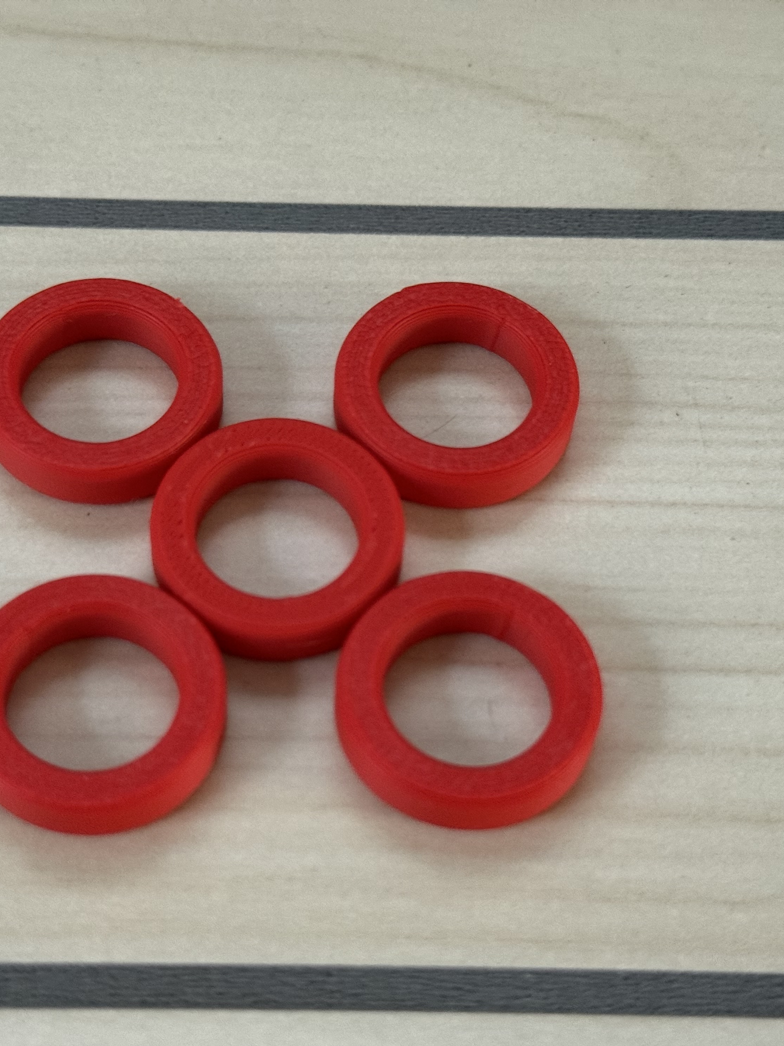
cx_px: 332
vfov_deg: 29.8
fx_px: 1963
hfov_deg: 22.6
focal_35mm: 65
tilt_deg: -59.9
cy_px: 531
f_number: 1.78
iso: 320
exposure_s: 1/40
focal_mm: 6.76
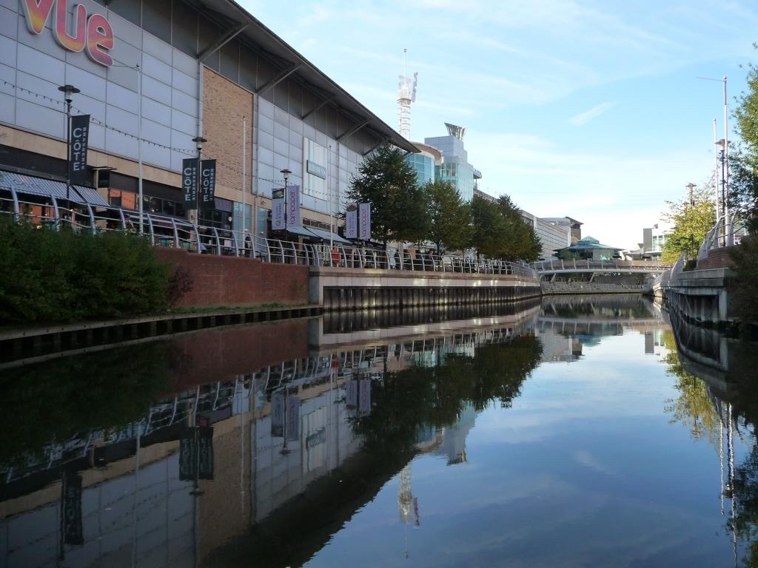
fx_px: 613
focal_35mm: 28
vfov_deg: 49.7
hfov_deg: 63.4
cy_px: 284
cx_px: 379
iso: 160
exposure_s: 1/400
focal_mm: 4.7
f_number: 3.3
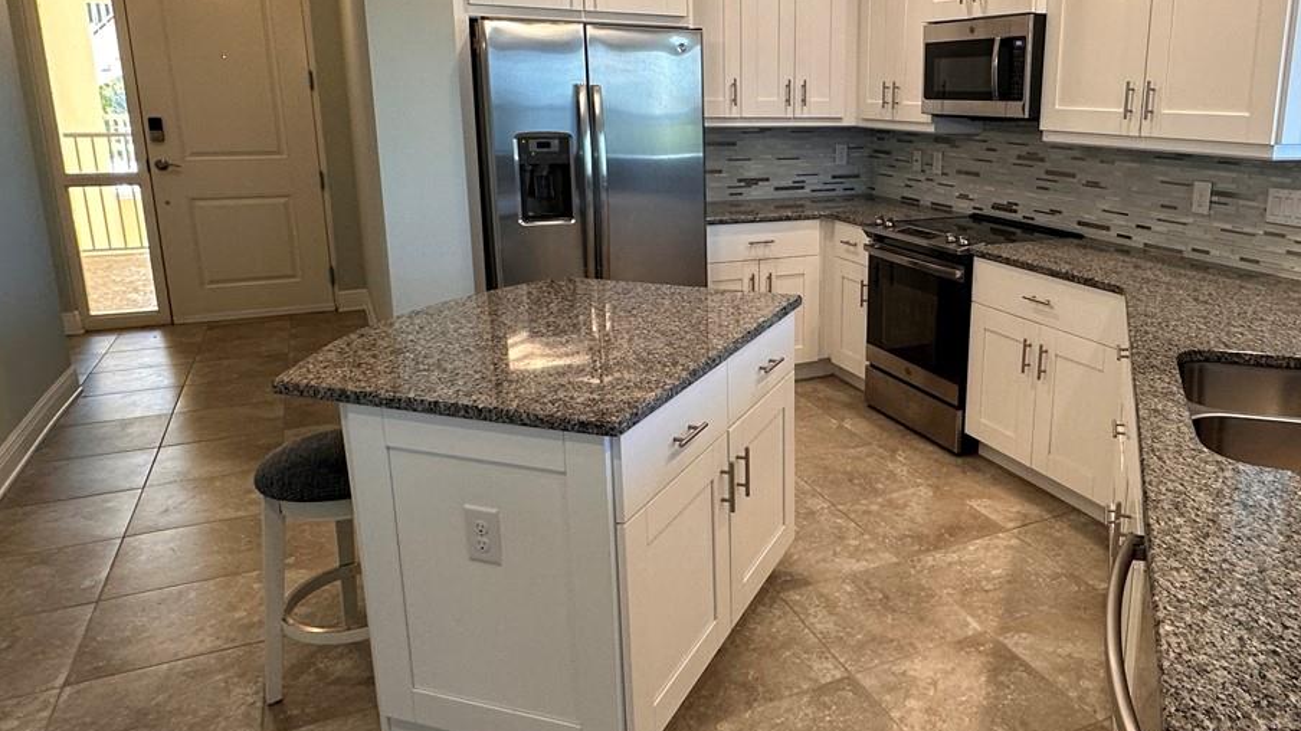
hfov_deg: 68.4
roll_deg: -0.5
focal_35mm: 27
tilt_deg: -12.3
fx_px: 931
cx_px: 840
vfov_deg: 42.7
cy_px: 304
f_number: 2.2
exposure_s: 1/120
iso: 160
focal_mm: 2.22
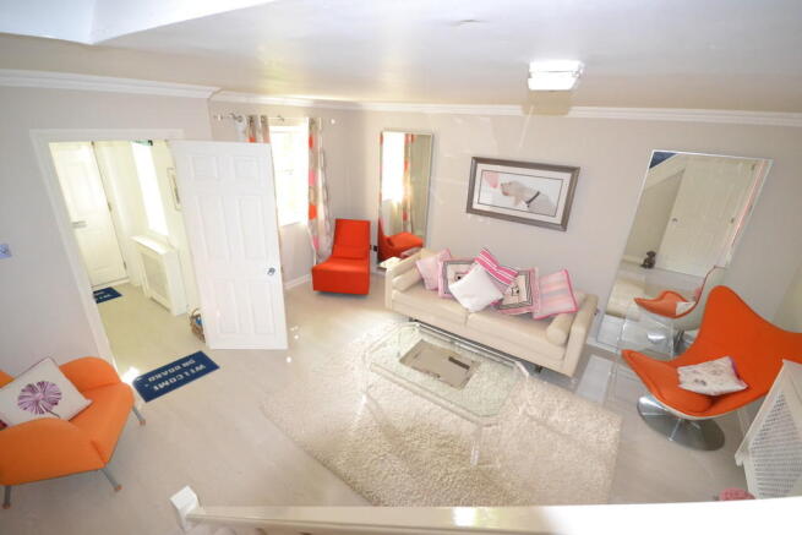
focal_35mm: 15
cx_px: 401
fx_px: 334
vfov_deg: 77.4
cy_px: 268
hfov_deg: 100.4
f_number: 6.3
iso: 3200
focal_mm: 10
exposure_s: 1/60
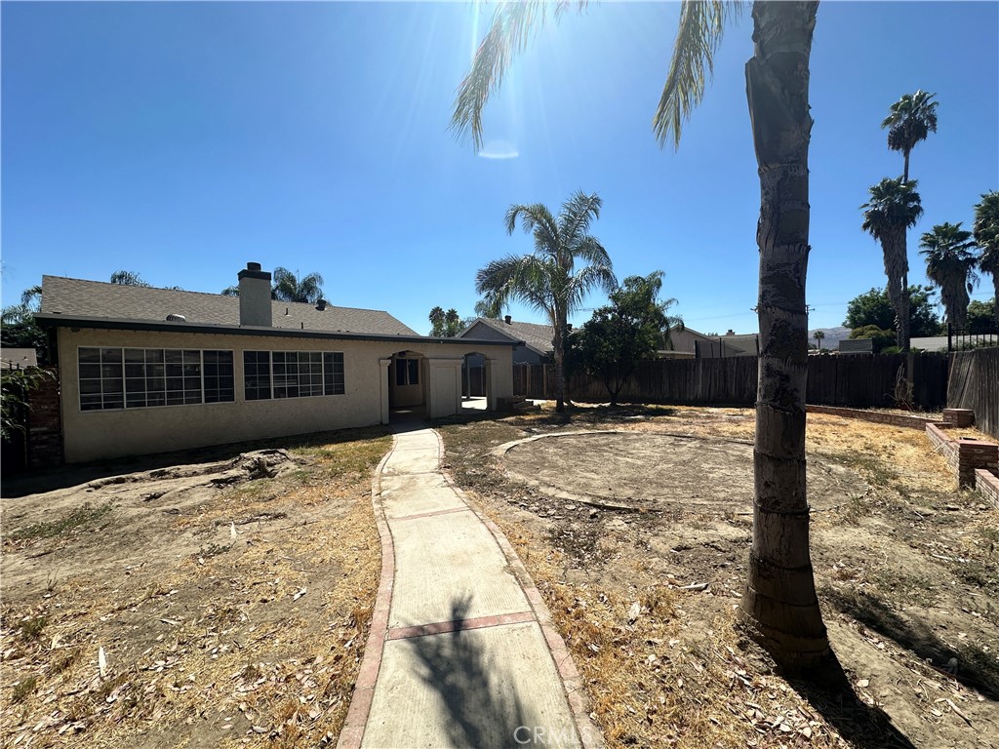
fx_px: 404
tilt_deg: +0.1
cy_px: 374
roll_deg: +0.6
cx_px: 500
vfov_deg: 85.7
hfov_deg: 102.1
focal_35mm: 14
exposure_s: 1/2618
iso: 50
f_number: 2.2
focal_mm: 2.22
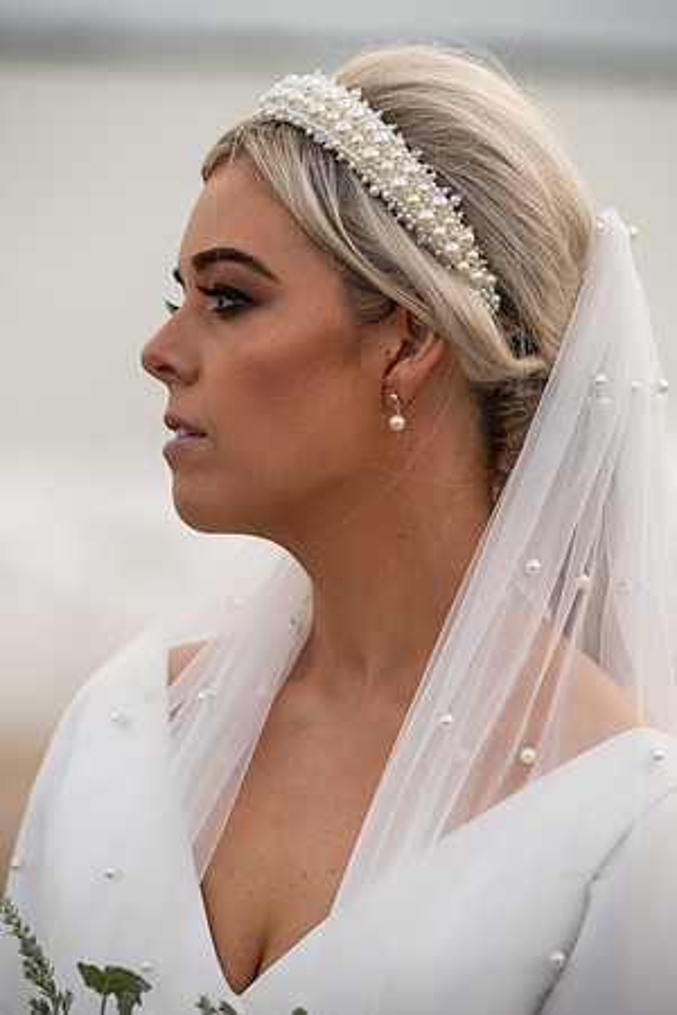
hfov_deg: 10.2
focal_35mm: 135
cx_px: 338
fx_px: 3808
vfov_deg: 15.2
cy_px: 508
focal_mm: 135
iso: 100
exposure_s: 1/200
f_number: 3.5
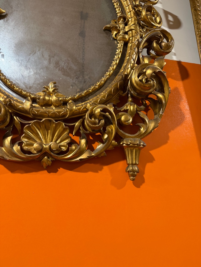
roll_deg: +2.3
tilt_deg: +18.7
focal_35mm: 24
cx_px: 100
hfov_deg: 56.8
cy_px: 134
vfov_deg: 71.6
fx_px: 186
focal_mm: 6.76
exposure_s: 1/50
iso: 320
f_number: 1.78
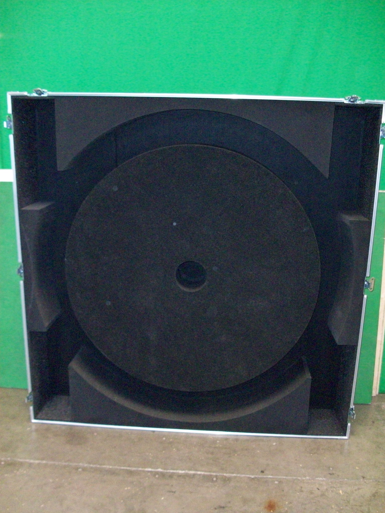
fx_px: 504
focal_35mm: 34
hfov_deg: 41.8
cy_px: 256
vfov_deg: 54.0
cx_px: 192
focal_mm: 5.7
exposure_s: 1/60
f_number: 2.8
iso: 320
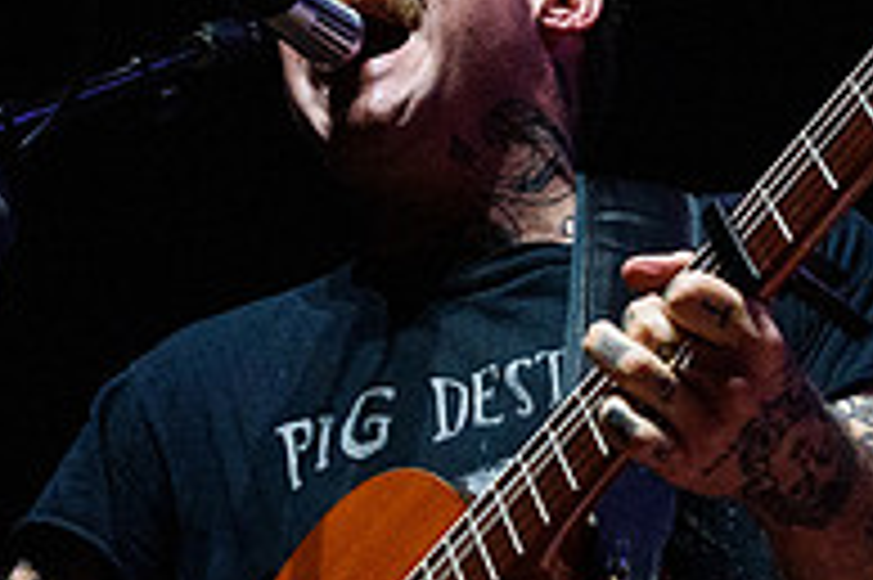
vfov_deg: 8.2
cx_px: 297
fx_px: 4046
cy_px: 264
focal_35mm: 167
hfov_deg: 12.3
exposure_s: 1/125
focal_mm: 50
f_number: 4
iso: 6400
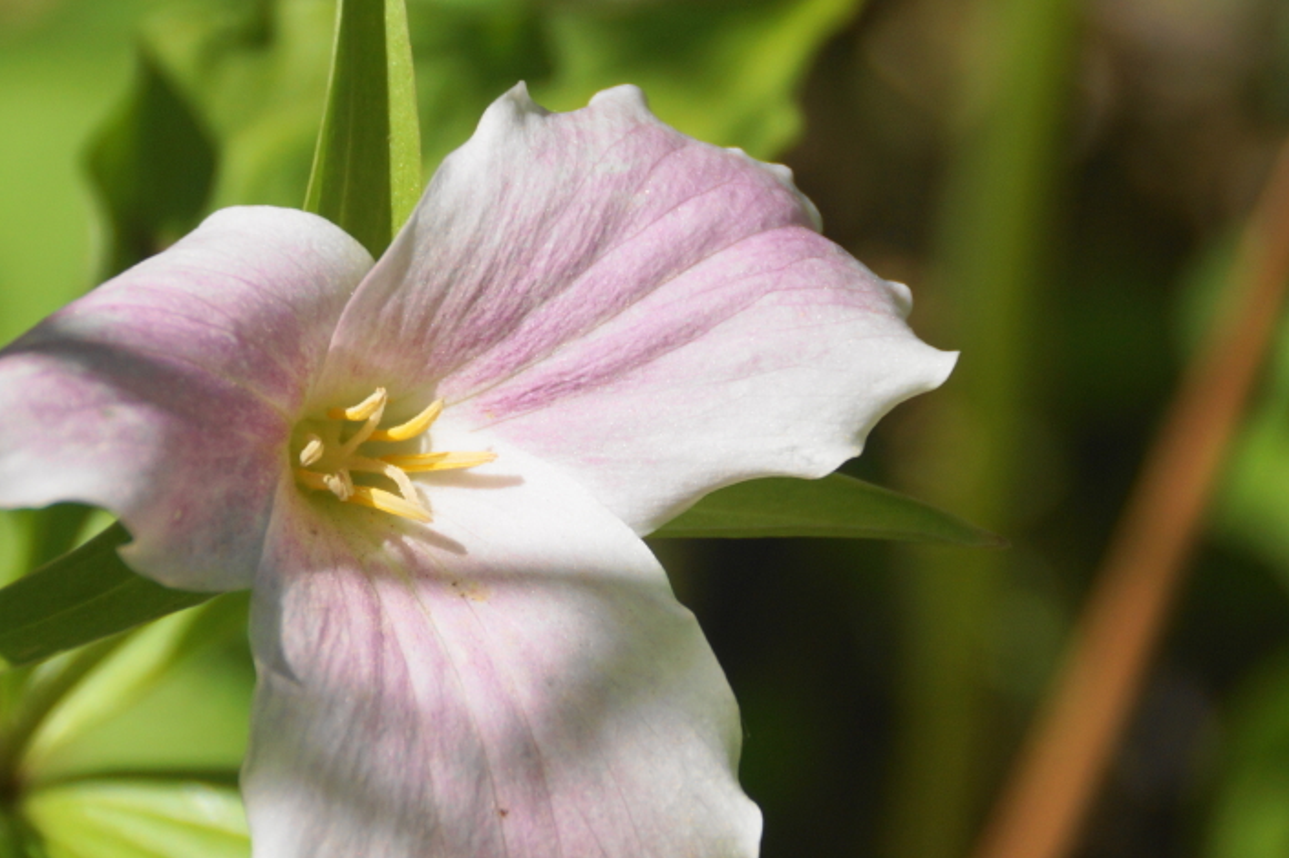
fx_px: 19035
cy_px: 580
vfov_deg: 2.6
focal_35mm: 532
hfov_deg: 3.9
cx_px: 399
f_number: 6.3
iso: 200
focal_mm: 250
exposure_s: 1/400
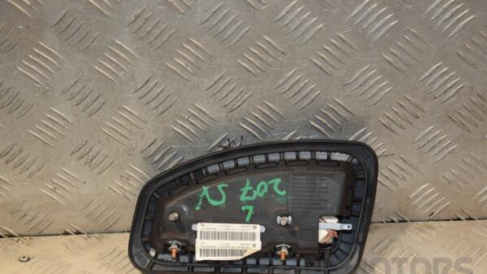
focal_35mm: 79
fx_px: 1020
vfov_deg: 15.3
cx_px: 244
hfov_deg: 26.8
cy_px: 161
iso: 800
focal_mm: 50
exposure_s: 1/200
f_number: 5.6
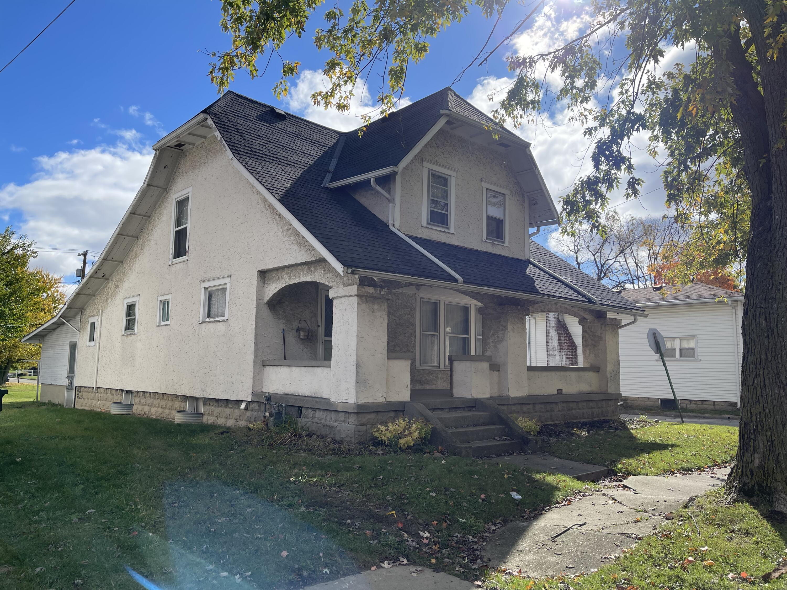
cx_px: 394
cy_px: 295
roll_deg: -2.0
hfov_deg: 67.3
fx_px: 591
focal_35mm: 26
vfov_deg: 53.1
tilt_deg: +6.4
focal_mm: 5.1
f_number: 1.6
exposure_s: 1/5376
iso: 50
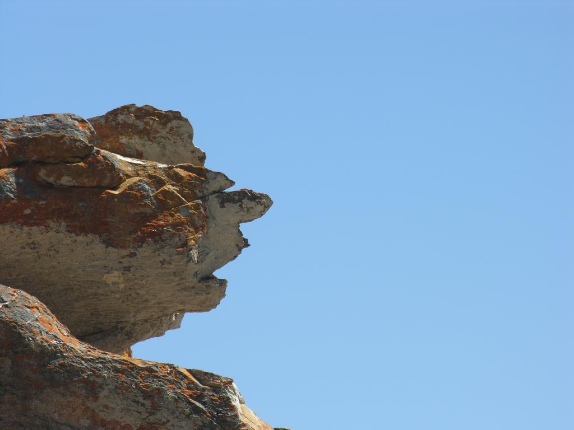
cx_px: 287
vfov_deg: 4.4
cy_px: 215
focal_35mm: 338
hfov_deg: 5.9
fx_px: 5605
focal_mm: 86
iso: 50
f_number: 5.7
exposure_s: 1/256
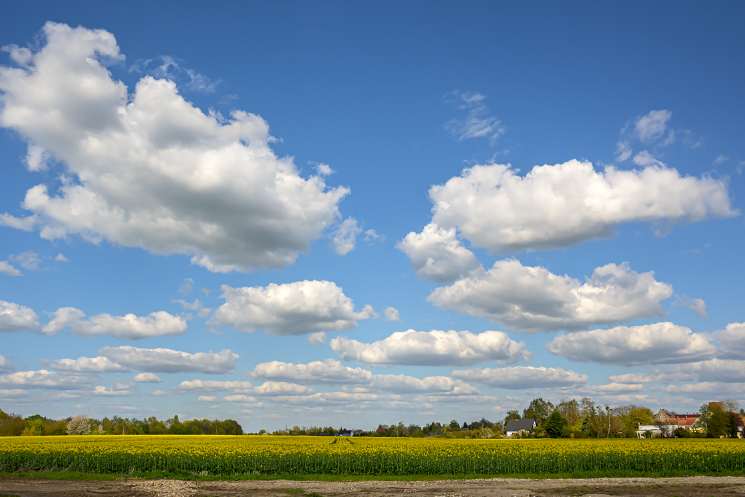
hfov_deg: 61.0
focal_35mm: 31
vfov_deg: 42.9
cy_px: 259
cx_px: 351
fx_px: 632
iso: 200
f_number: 8
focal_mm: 19
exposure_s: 1/1000
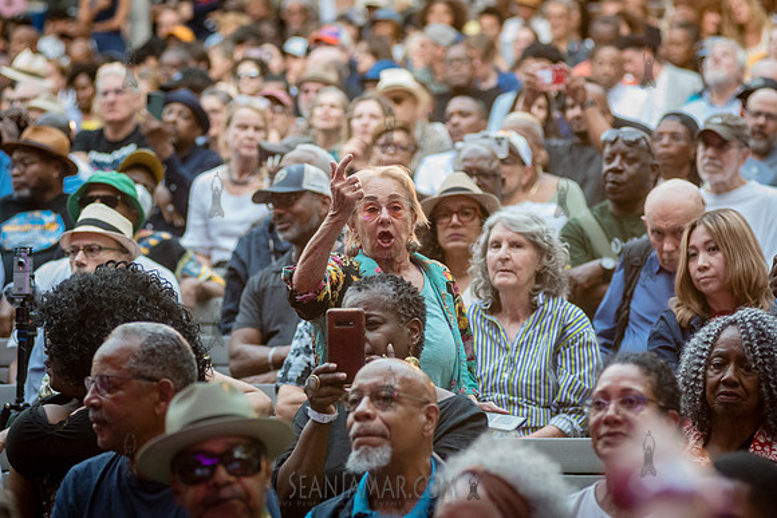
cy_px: 258
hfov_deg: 12.8
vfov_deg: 8.6
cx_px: 374
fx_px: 3465
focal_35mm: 161
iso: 4000
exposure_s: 1/500
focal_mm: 125
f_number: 3.5
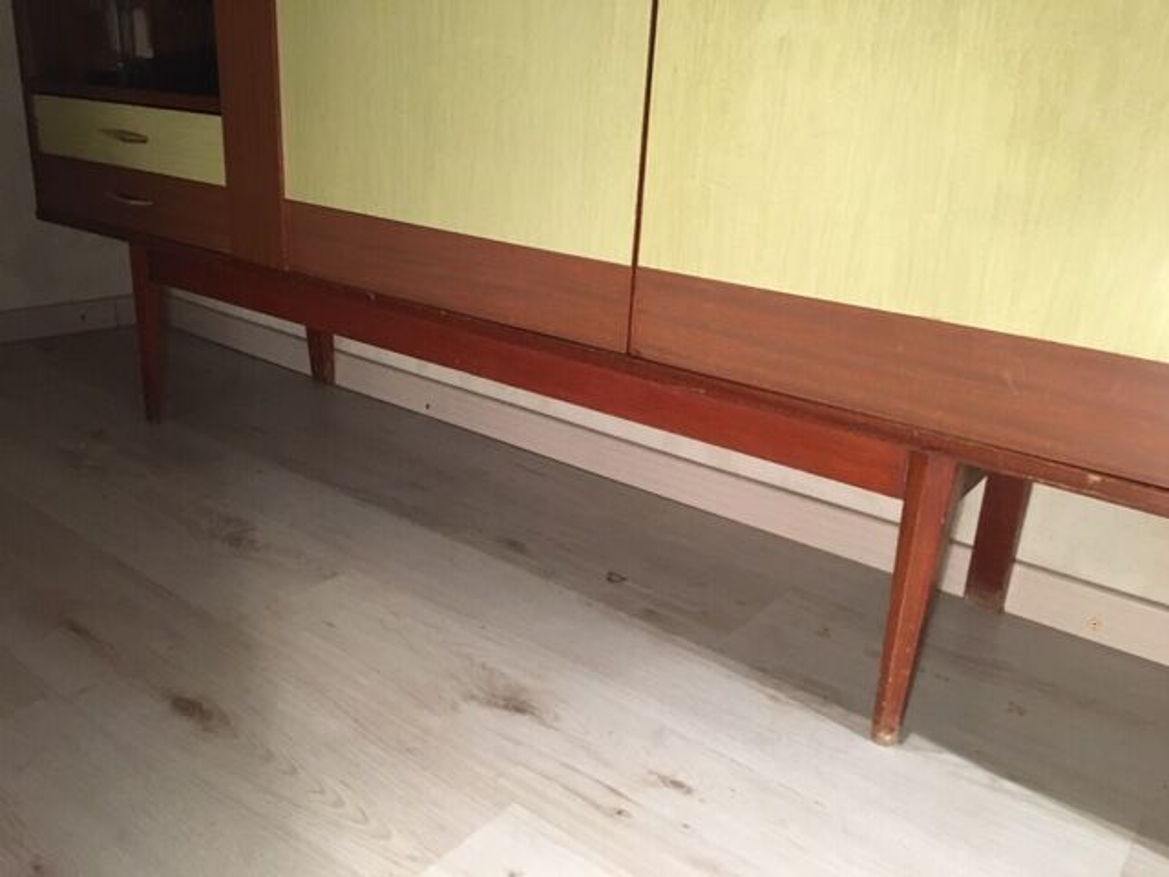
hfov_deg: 61.7
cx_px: 584
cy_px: 438
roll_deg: -3.3
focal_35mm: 29
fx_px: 979
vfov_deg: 48.2
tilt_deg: -20.5
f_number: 2.2
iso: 200
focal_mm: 4.15
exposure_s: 1/25
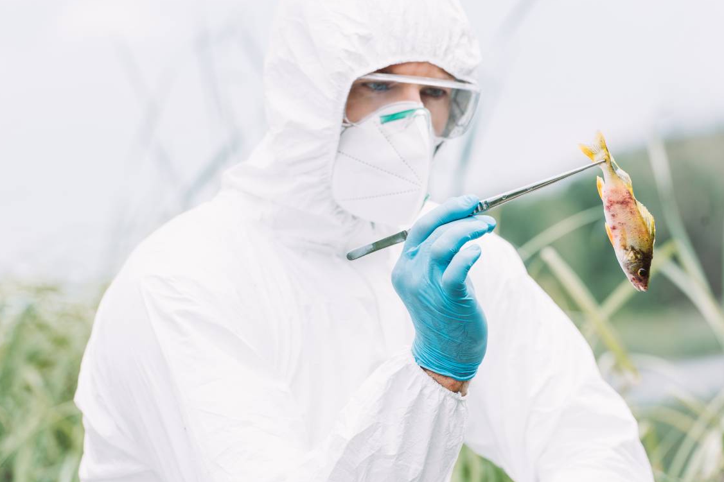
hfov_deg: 9.7
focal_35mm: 213
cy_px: 242
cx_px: 381
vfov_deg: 6.4
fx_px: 4283
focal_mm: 200
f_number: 5.6
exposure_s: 1/250
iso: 100
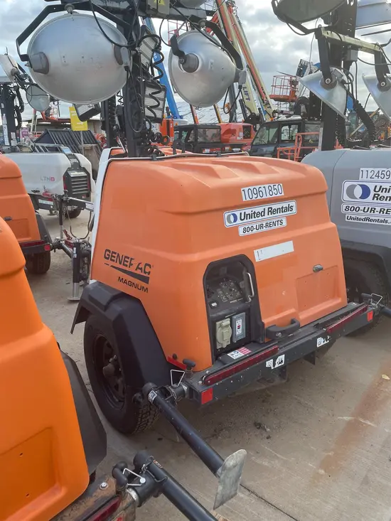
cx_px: 196
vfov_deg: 67.3
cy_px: 260
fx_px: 391
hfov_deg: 53.1
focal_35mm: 26
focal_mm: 4.2
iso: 32
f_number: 1.6
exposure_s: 1/485
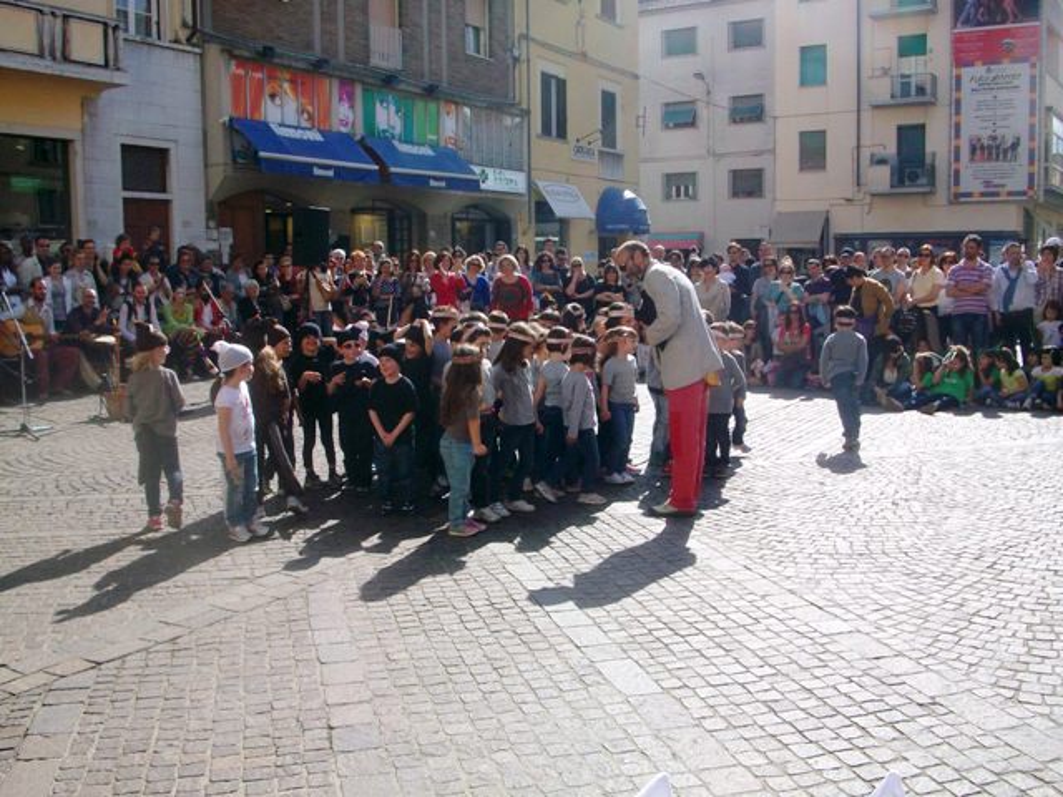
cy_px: 398
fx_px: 1044
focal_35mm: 34
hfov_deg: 54.0
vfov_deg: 41.8
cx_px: 532
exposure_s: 1/327
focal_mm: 5.7
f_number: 5.5
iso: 80
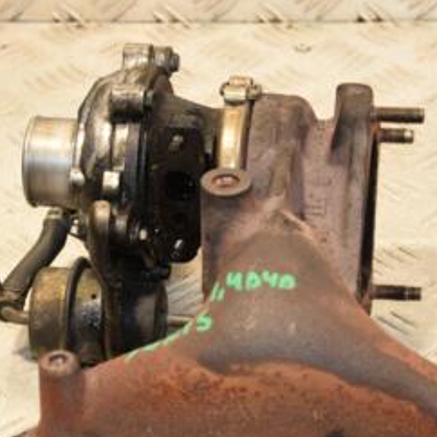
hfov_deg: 11.5
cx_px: 305
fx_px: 2171
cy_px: 244
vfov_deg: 11.5
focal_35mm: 152
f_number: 5.6
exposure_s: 1/200
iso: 800
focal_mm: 48
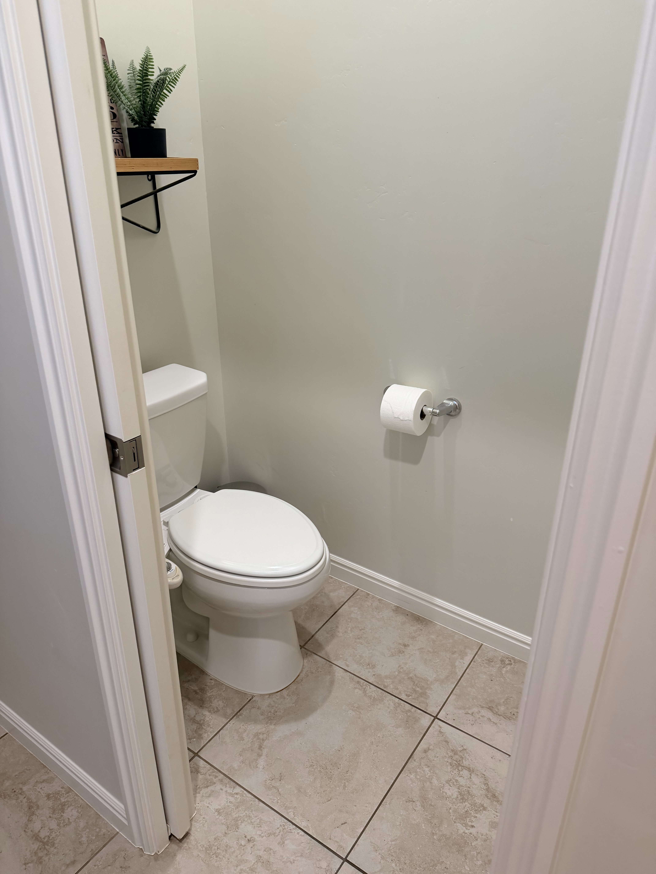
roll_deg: -0.4
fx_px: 606
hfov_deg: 56.8
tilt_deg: -24.2
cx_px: 328
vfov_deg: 71.6
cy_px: 437
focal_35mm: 24
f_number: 1.78
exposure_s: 1/60
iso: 200
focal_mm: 6.76
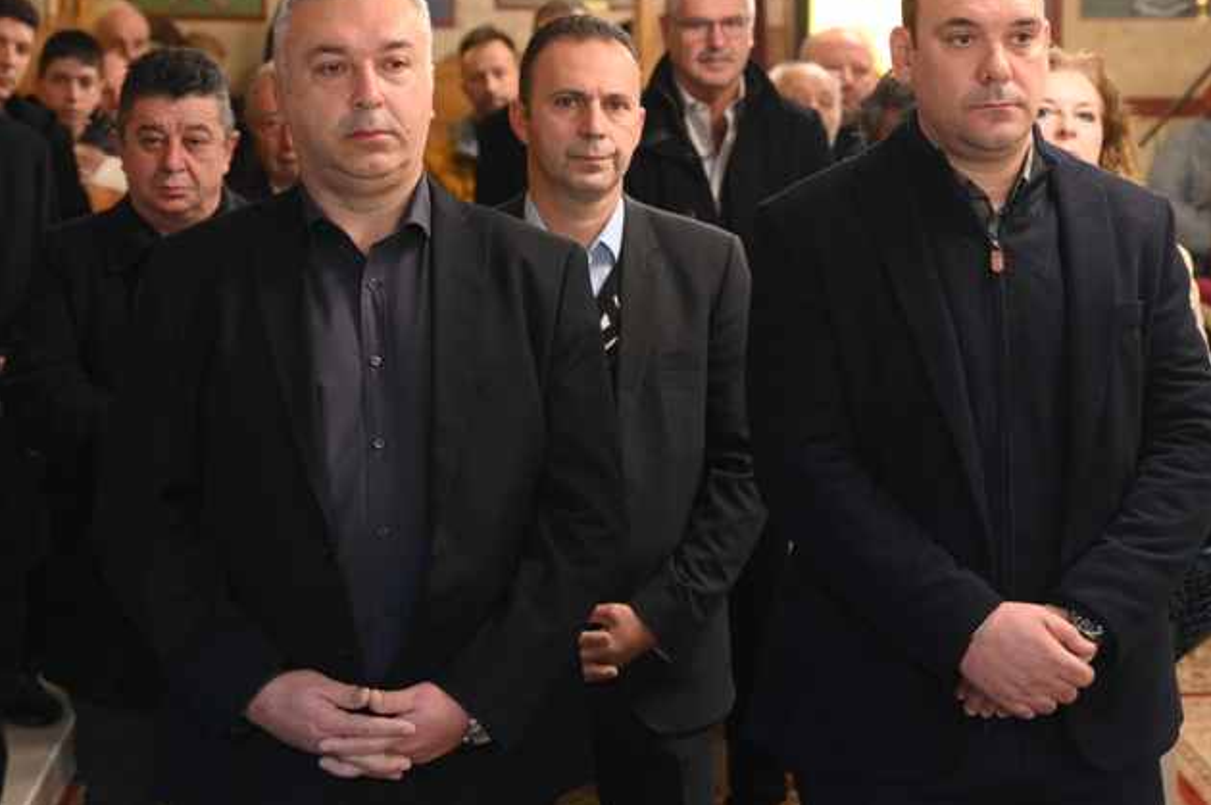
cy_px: 241
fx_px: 2622
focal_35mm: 78
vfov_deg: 17.4
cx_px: 661
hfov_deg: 26.0
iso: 1000
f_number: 2.8
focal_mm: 48
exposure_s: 1/60
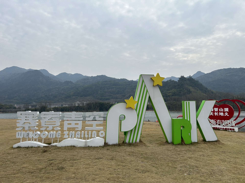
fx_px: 184
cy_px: 92
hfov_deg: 67.3
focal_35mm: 26
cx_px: 122
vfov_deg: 53.1
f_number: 1.5
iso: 50
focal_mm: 5.7
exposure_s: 1/3460
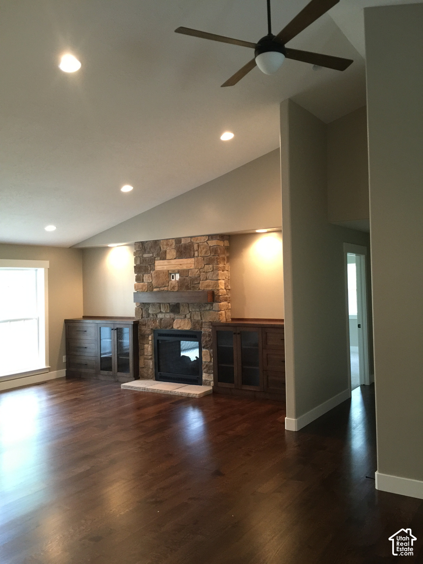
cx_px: 212
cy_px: 282
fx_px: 472
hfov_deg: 48.2
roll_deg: +1.1
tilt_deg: +1.5
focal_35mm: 29
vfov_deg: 61.7
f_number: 2.2
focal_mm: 4.15
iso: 125
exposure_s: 1/15
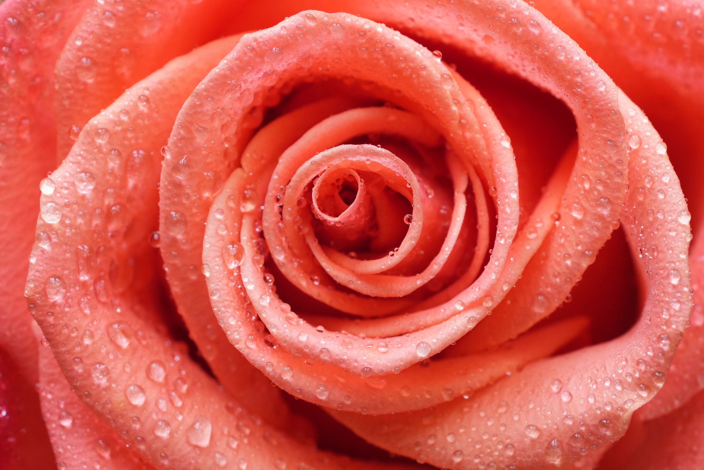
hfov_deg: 22.6
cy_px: 235
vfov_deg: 15.2
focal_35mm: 90
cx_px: 352
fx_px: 1760
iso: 2000
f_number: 10
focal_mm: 90
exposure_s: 1/15
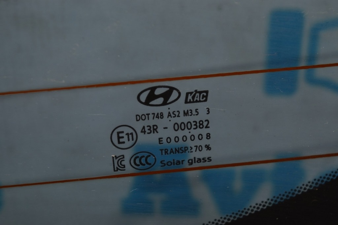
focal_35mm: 82
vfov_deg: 16.5
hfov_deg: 24.6
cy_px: 112
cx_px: 169
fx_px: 774
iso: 100
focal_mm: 55
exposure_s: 1/60
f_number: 8
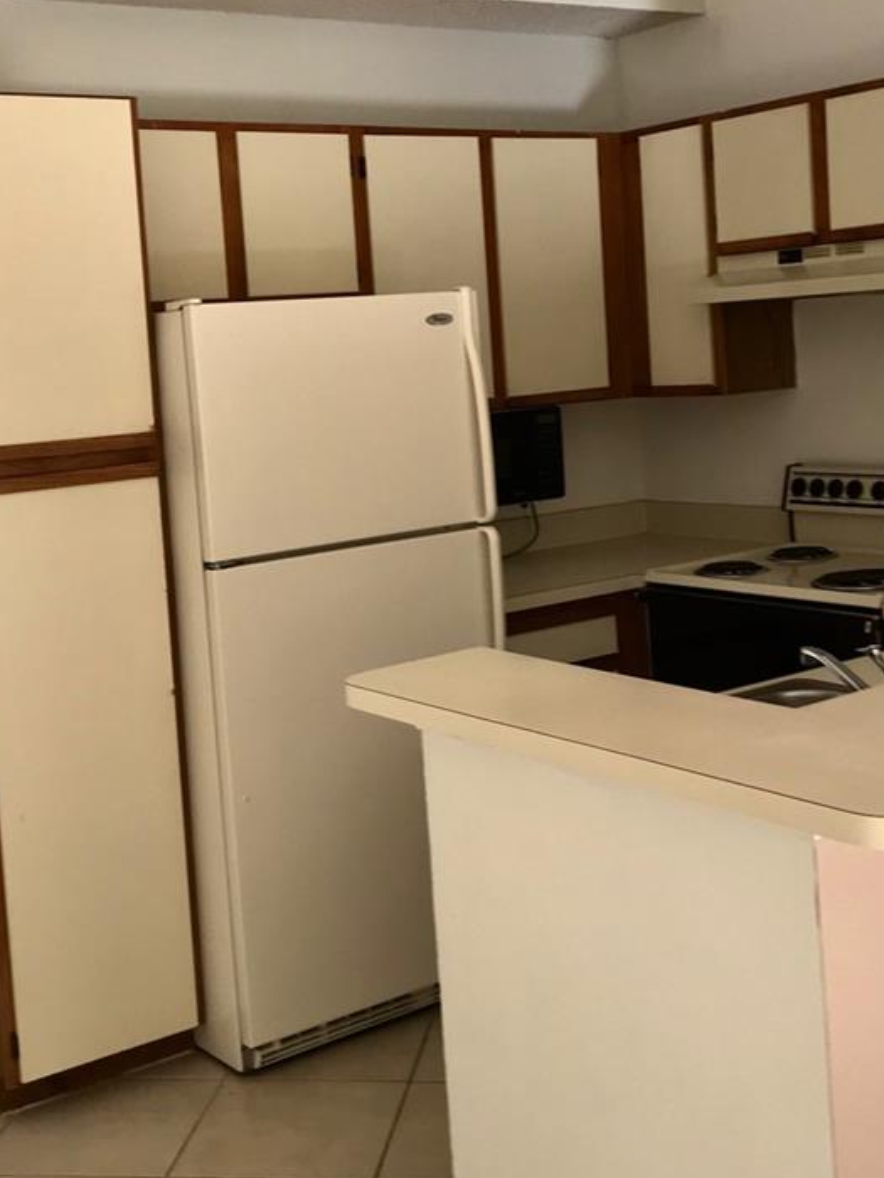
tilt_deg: -2.4
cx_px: 421
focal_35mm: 48
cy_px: 453
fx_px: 1634
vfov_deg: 39.4
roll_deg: +3.5
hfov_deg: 30.3
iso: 25
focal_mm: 3.99
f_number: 1.8
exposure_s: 1/60
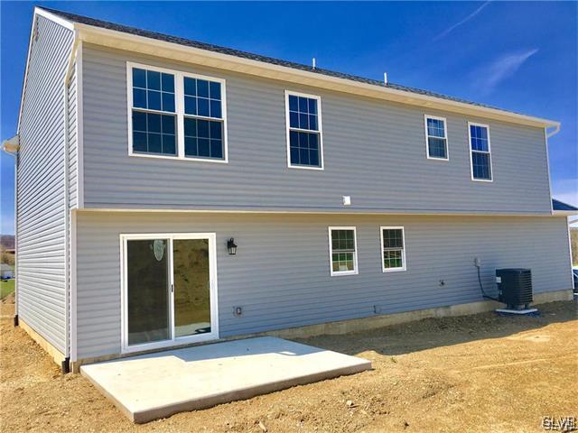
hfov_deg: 61.7
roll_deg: +2.8
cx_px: 289
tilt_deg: +4.2
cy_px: 216
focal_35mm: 29
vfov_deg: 48.2
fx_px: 484
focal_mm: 4.15
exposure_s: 1/1326
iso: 25
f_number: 2.2
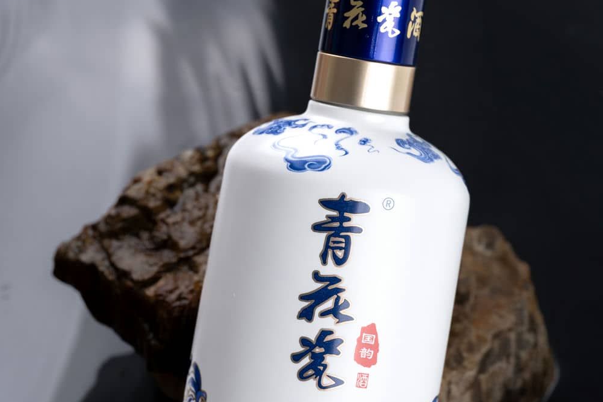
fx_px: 2647
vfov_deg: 8.7
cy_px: 279
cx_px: 301
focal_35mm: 158
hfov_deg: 13.0
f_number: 7.1
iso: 500
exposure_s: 1/200
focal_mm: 105
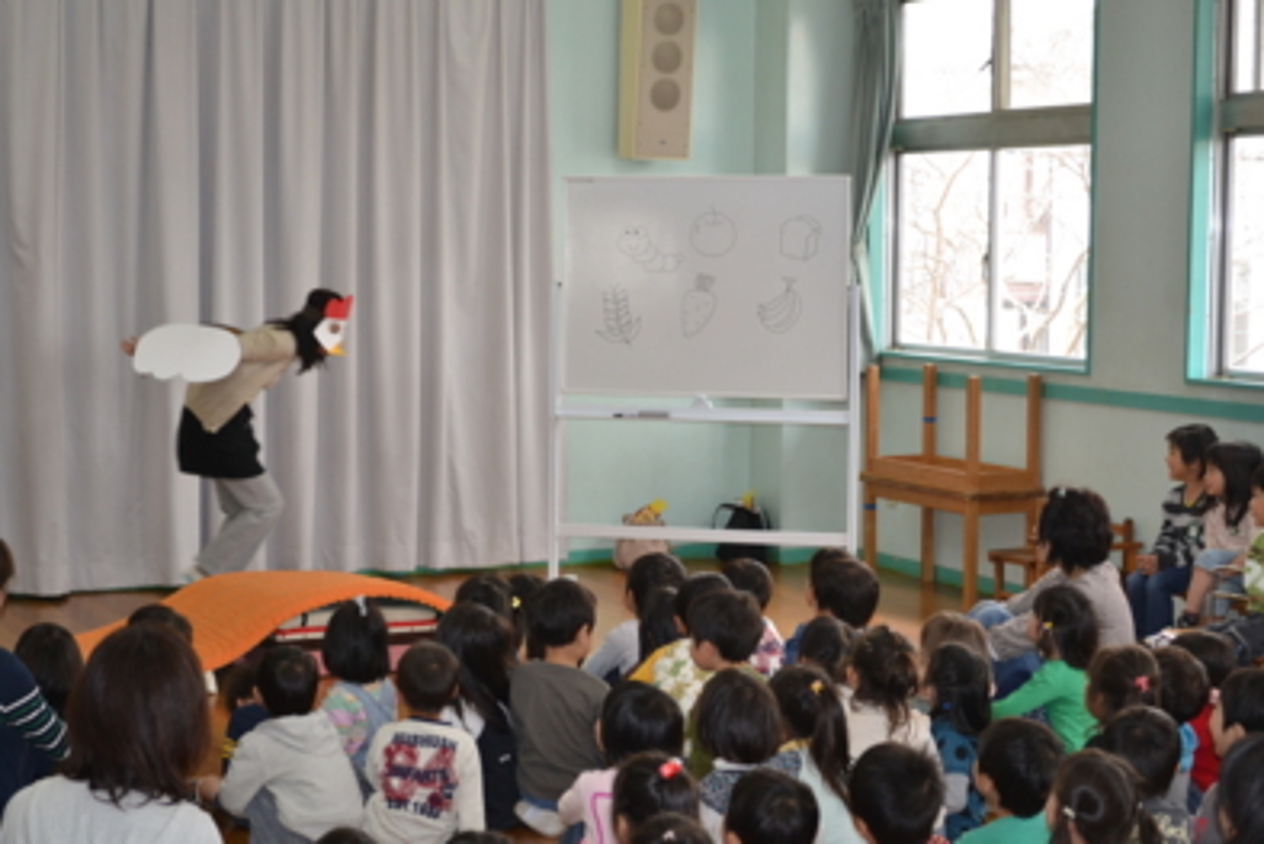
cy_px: 422
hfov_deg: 29.4
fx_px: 2406
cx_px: 629
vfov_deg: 19.9
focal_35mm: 69
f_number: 5.3
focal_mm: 45
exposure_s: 1/60
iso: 560
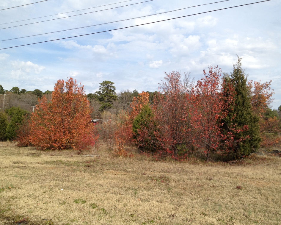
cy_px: 112
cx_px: 141
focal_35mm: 37
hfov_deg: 49.1
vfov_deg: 40.1
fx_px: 308
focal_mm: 4.28
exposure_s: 1/1284
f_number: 2.4
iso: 64
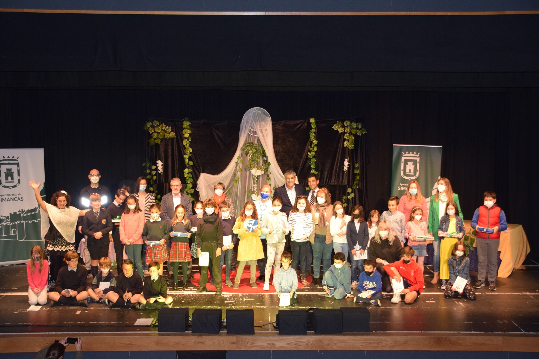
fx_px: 764
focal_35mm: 51
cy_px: 180
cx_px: 270
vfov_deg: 26.5
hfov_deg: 38.9
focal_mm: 34
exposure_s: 1/60
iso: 1600
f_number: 4.5
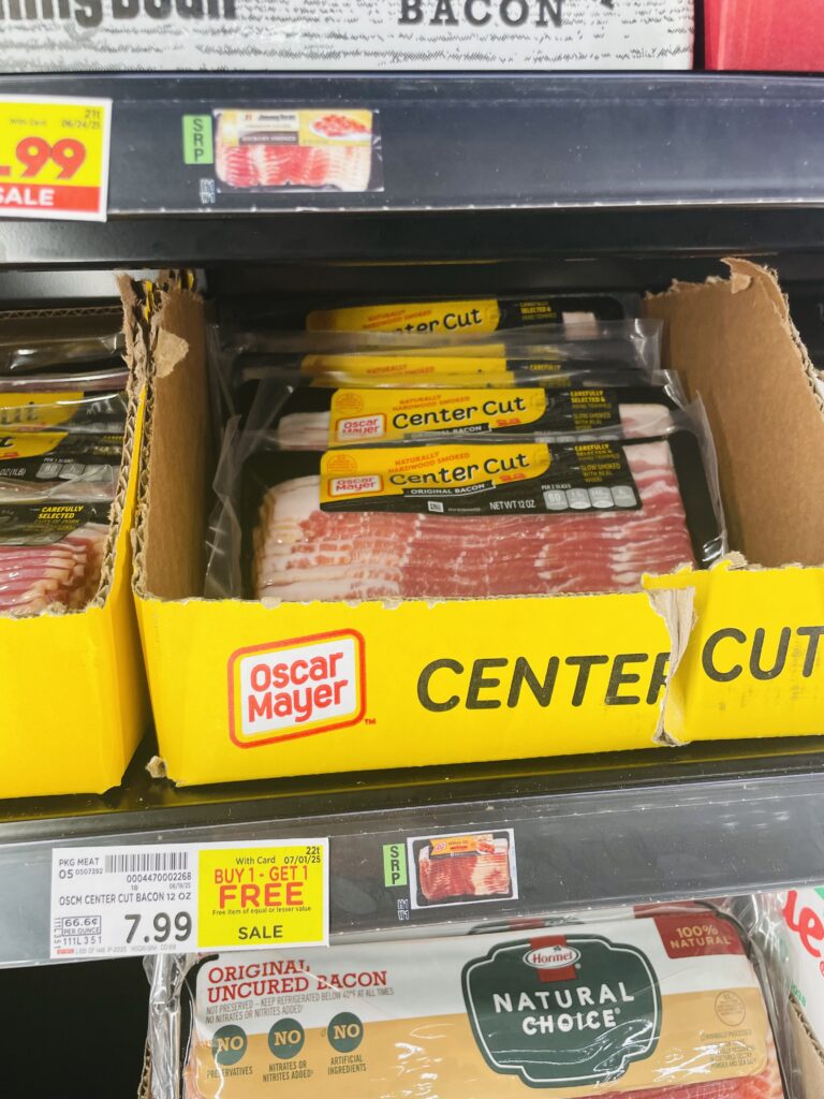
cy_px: 550
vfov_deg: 67.3
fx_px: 825
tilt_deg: -12.3
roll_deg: +0.8
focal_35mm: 26
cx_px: 412
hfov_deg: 53.1
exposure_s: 1/120
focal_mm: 4.2
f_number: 1.6
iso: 80
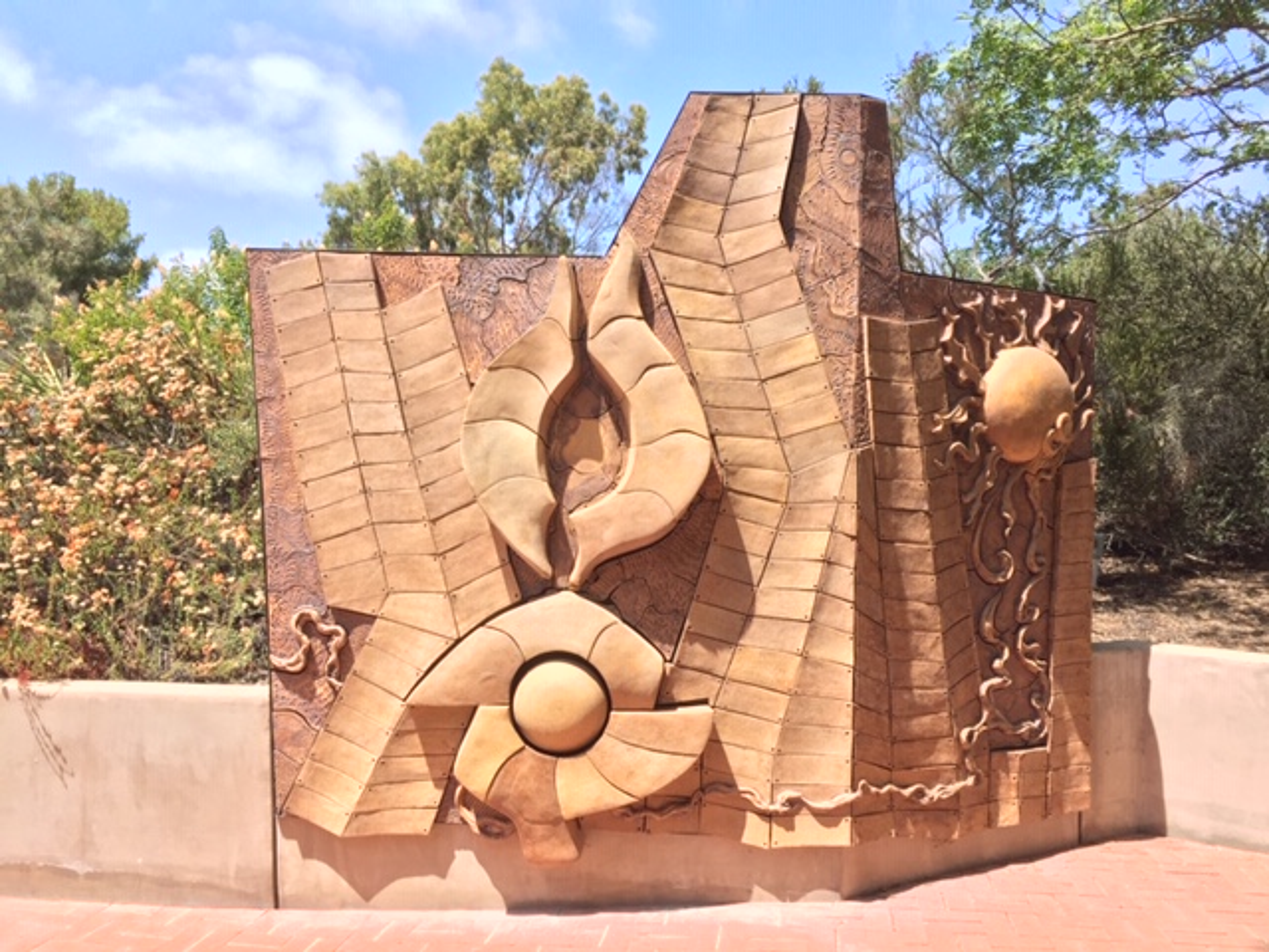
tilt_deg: +0.4
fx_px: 1063
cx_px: 634
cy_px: 476
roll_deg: -3.1
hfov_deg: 61.7
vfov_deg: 48.2
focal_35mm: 29
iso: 32
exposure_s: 1/694
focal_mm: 4.15
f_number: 2.2
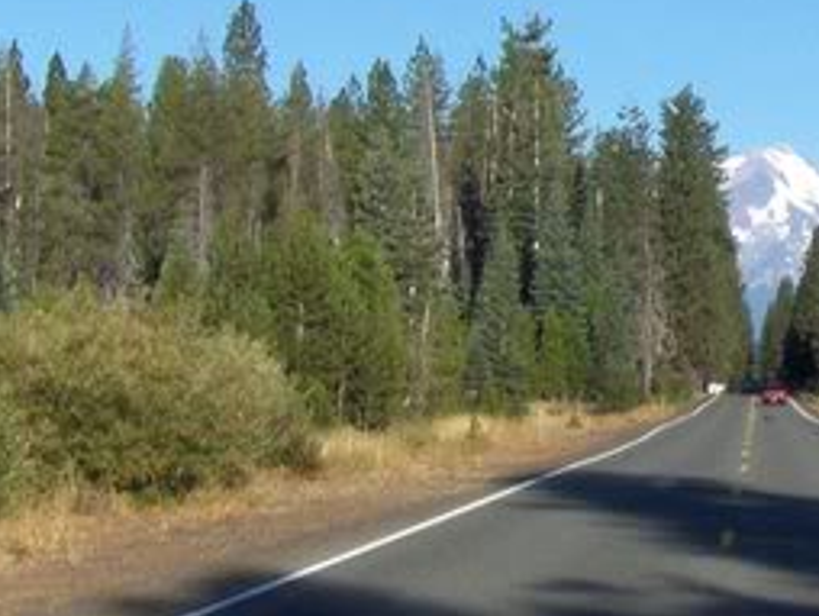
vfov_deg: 11.5
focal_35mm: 129
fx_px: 3055
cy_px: 148
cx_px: 896
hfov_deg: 14.9
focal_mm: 6.5
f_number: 5.09
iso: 100
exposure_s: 1/571
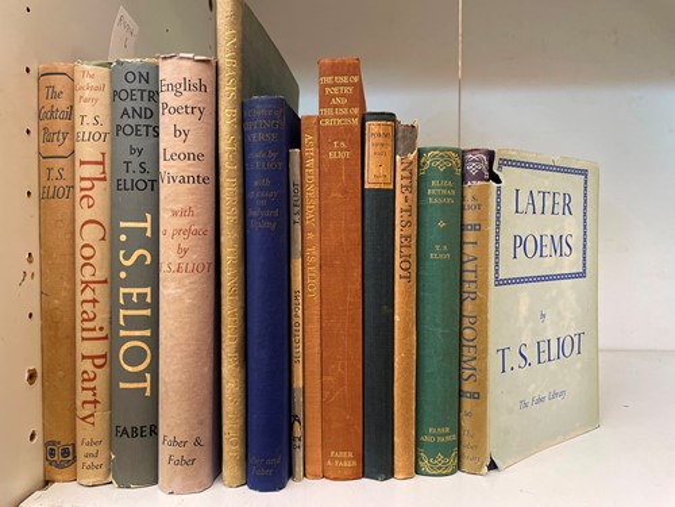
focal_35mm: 26
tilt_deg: -1.3
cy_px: 254
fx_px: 507
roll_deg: +0.3
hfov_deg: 67.3
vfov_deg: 53.1
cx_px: 338
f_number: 1.6
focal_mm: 4.2
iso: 200
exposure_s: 1/50
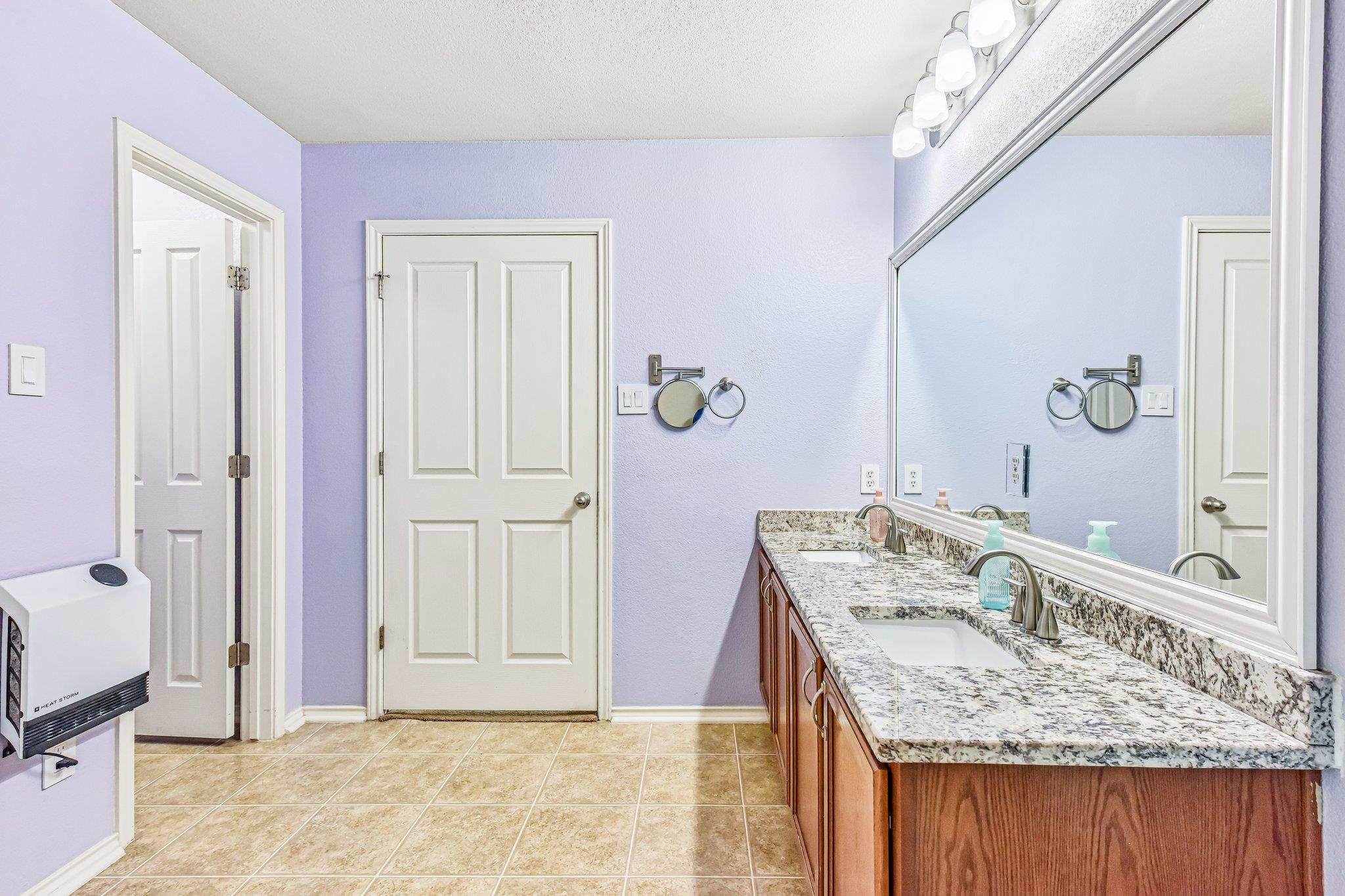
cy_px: 448
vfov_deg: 70.4
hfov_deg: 93.3
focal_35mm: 17
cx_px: 672
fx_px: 635
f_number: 8
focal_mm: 17
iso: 800
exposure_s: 1/20
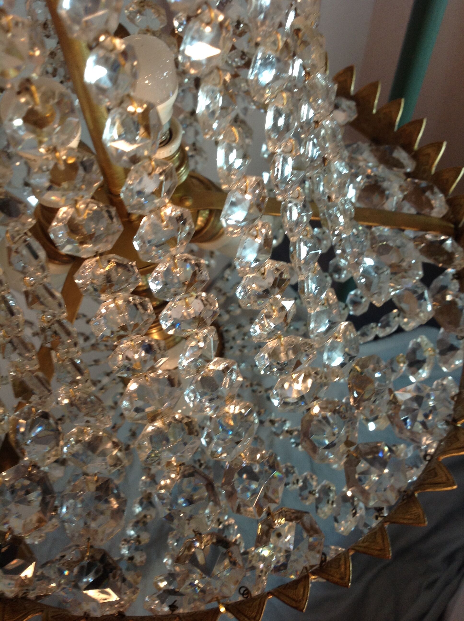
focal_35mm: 35
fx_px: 627
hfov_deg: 40.6
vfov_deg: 52.7
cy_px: 310
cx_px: 232
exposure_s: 1/24
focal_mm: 4.28
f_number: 2.4
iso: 64
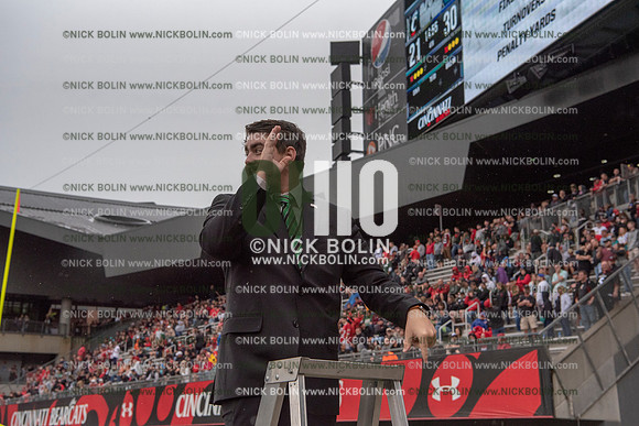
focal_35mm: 50
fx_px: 888
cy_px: 213
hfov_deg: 39.6
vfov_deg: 27.0
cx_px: 320
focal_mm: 50
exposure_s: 1/4000
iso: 2000
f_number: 6.3
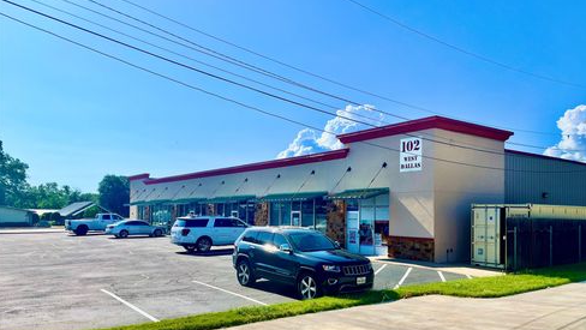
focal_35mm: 29
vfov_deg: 40.0
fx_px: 451
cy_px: 201
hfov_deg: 66.0
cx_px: 295
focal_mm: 5.1
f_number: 1.6
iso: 50
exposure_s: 1/8403
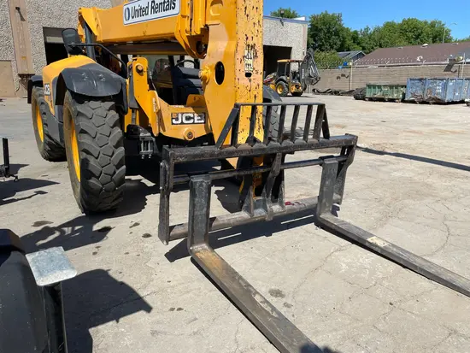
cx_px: 235
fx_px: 353
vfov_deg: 53.1
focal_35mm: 26
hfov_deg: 67.3
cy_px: 176
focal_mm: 4.2
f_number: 1.6
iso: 32
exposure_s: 1/3610
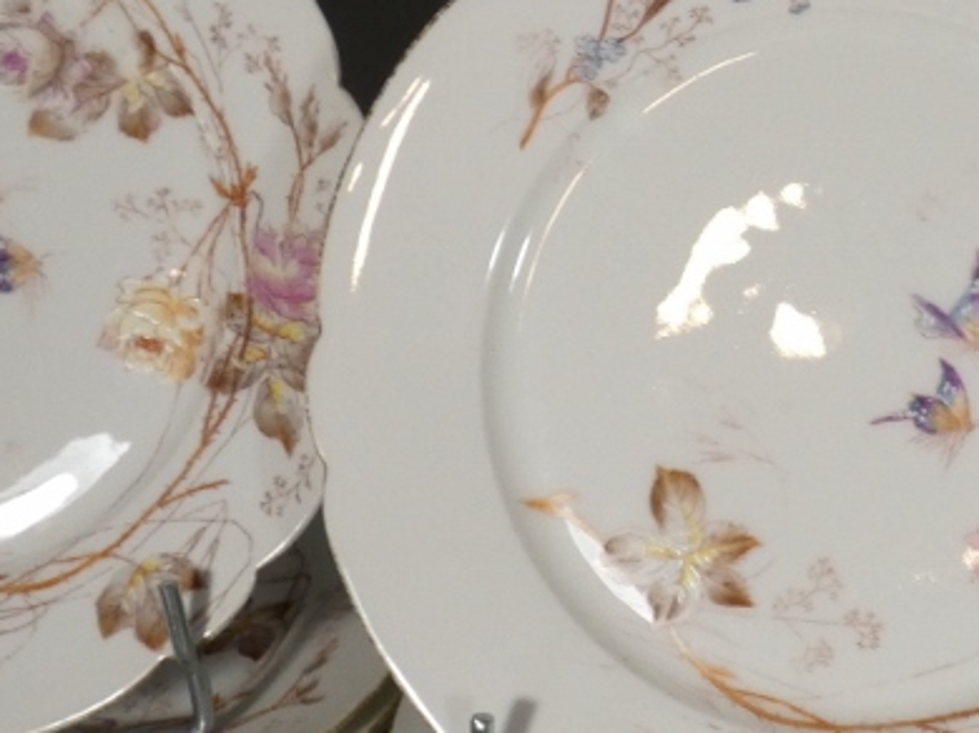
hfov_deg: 20.7
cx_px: 951
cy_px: 414
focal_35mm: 92
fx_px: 2600
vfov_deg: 16.0
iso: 200
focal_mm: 6.2
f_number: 3.4
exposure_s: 1/125
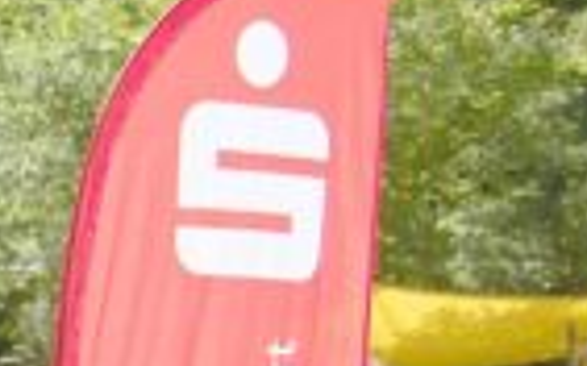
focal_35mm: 151
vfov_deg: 8.6
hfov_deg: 12.1
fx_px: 2415
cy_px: 435
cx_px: -637
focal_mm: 20
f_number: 4
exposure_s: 1/1000
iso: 220
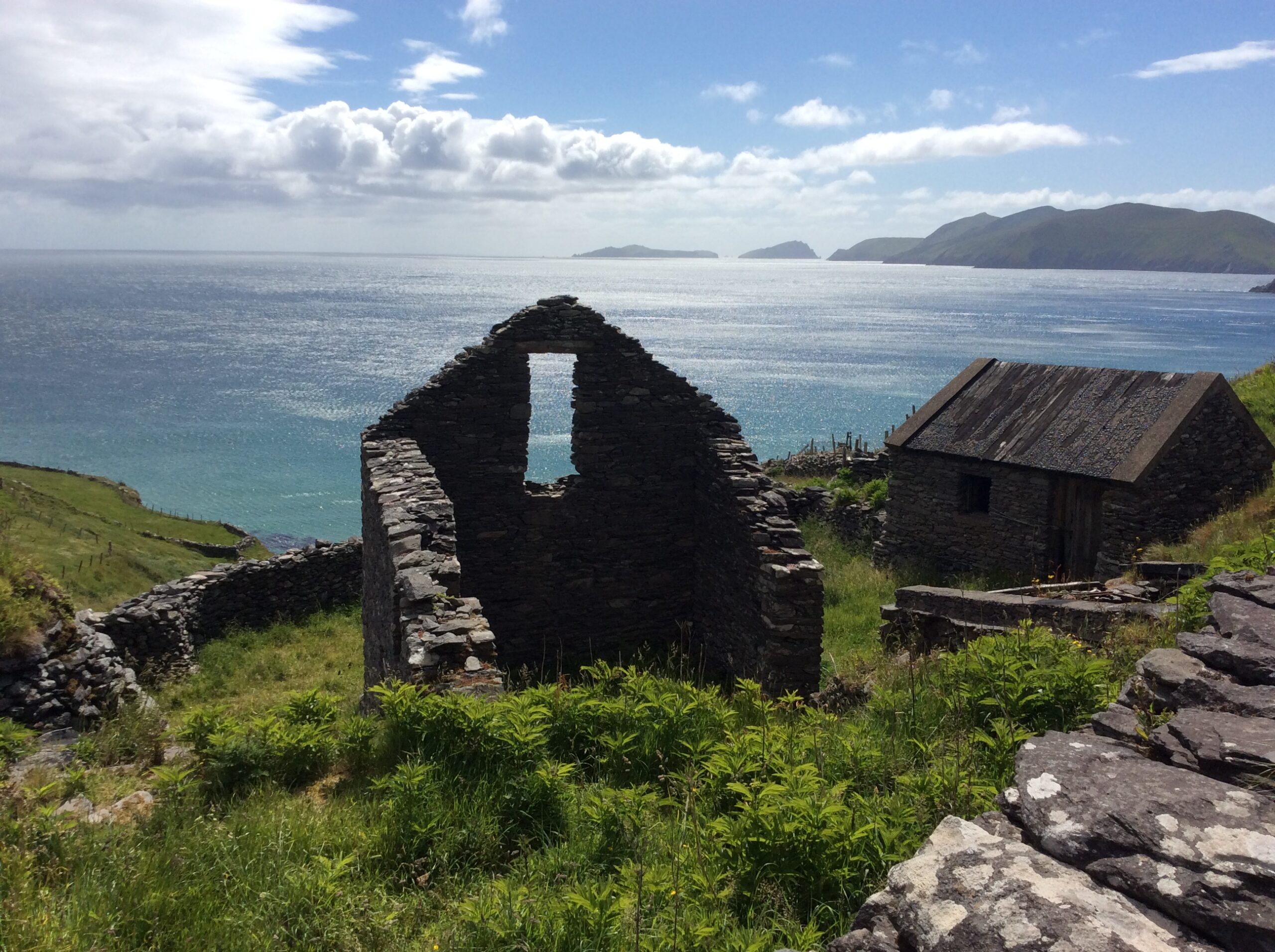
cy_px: 476
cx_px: 638
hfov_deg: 56.9
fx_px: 1177
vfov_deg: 44.1
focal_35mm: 32
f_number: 2.4
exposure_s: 1/2725
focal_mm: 3.3
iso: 32
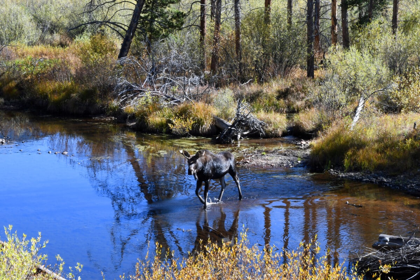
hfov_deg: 27.0
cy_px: 140
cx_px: 210
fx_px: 875
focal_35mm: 75
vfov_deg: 18.2
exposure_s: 1/60
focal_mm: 50
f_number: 22
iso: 500
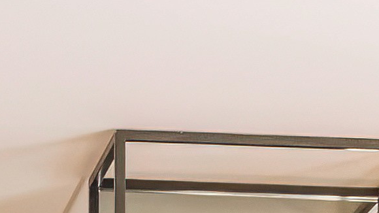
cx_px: 59
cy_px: 809
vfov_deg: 3.9
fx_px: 2964
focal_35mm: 295
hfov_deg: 7.3
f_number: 3.2
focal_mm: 24
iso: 1600
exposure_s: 1/125
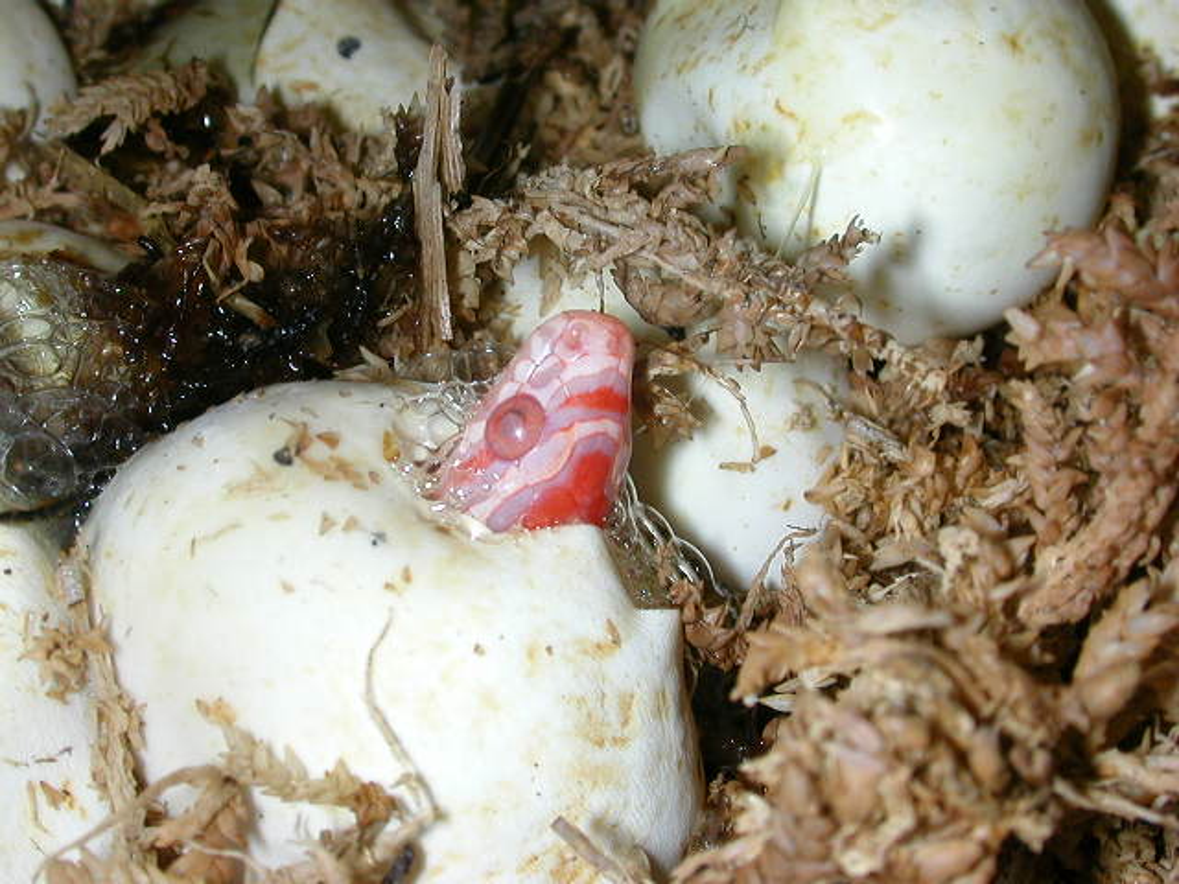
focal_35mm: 73
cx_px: 590
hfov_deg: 26.7
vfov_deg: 20.2
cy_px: 442
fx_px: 2486
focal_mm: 11.1
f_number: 6.4
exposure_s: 1/59.9
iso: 100
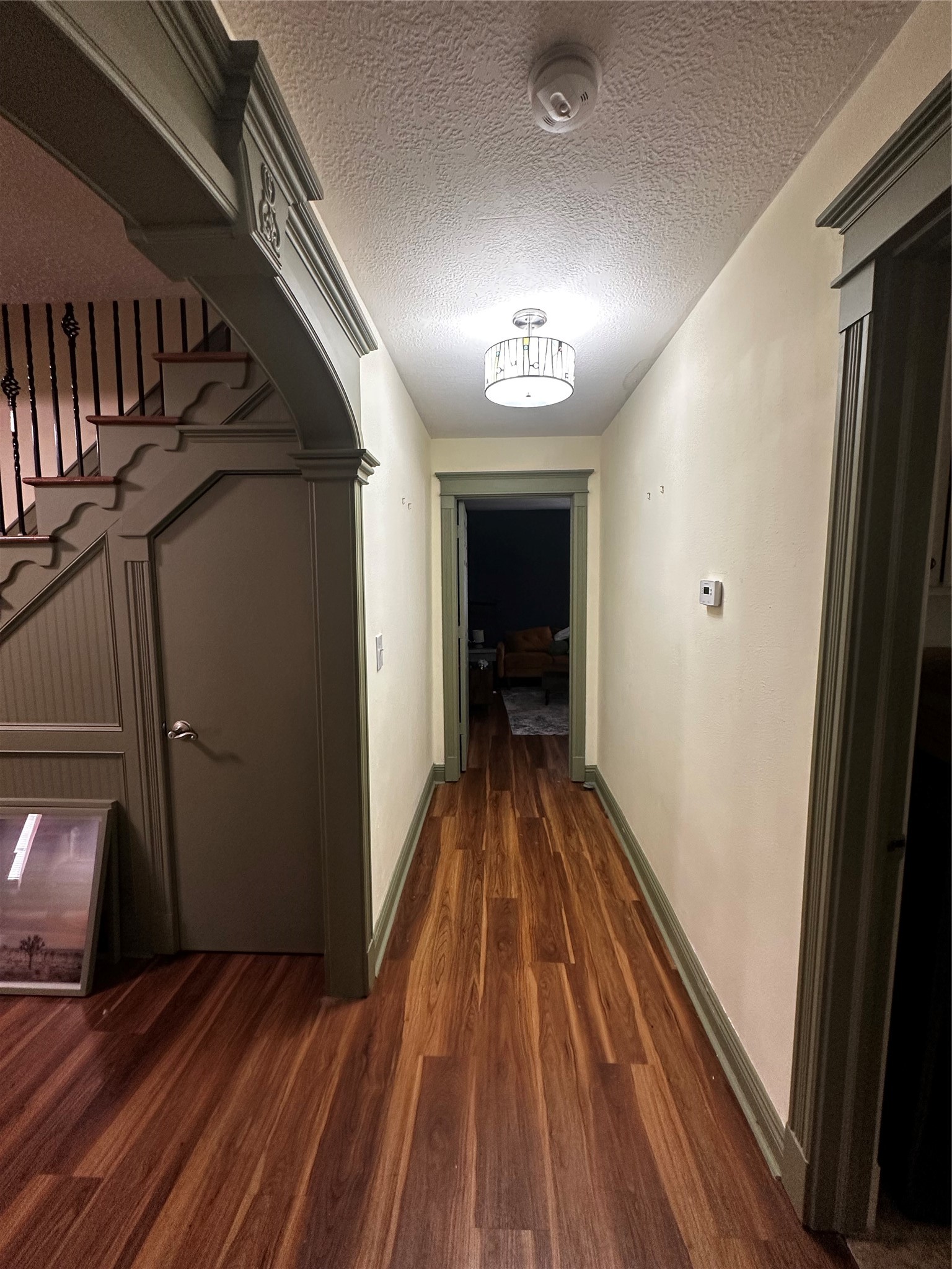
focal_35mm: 14
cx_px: 476
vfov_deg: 102.1
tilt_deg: -4.9
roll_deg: -0.5
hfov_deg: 85.7
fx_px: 513
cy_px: 634
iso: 200
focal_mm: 2.22
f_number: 2.2
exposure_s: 1/60
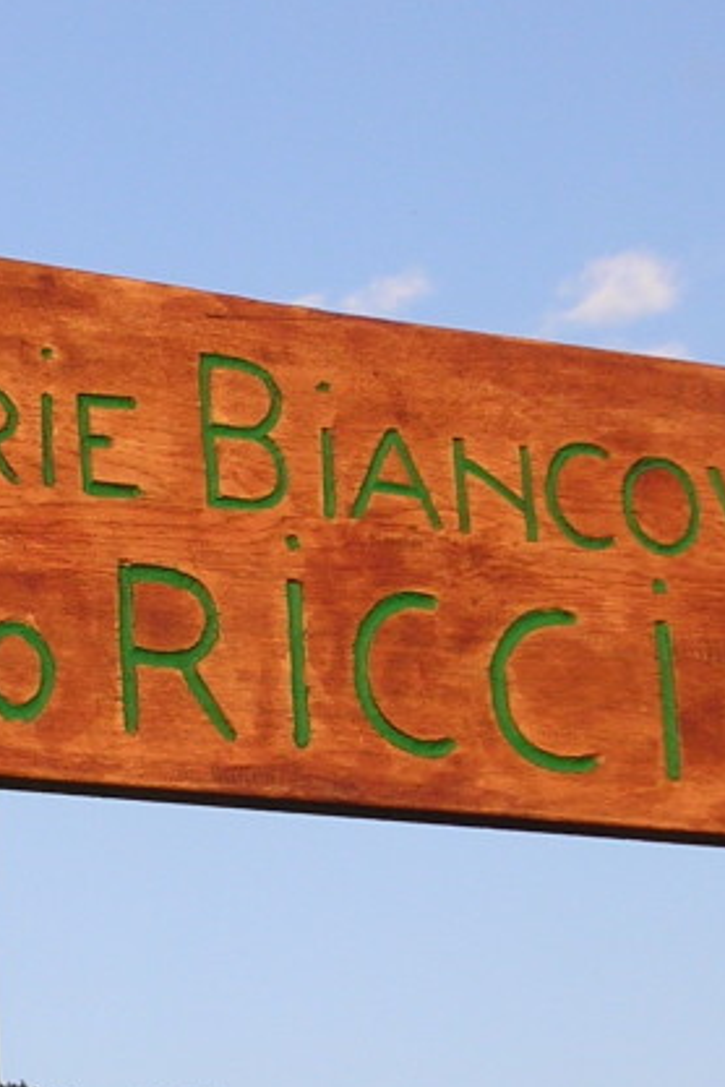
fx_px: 6253
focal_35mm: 207
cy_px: 704
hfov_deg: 6.6
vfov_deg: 9.9
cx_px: 21
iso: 50
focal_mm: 12.3
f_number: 4
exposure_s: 1/275
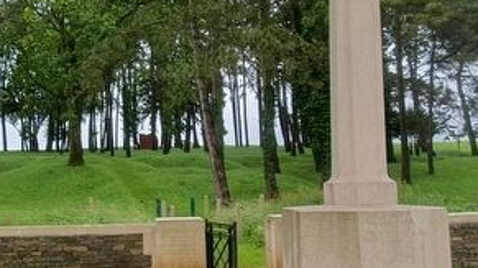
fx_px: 494
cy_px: 153
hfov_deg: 50.3
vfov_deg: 30.3
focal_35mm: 39
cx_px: 143
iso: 50
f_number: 2.2
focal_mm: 1.8
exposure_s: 1/219
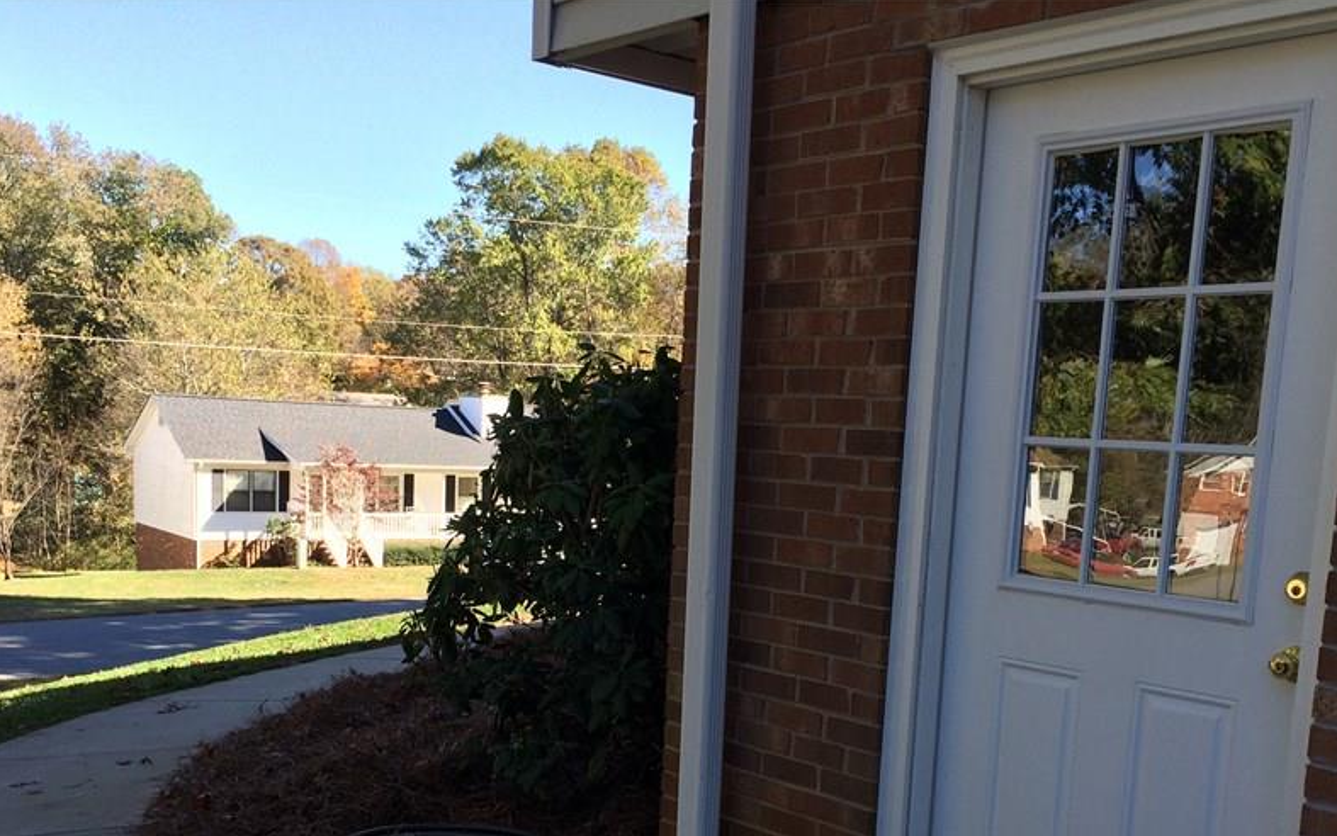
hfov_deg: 49.3
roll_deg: -1.8
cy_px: 647
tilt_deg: -9.3
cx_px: 700
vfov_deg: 31.3
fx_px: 1458
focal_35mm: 40
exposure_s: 1/477
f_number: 2.2
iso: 32
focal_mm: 4.15
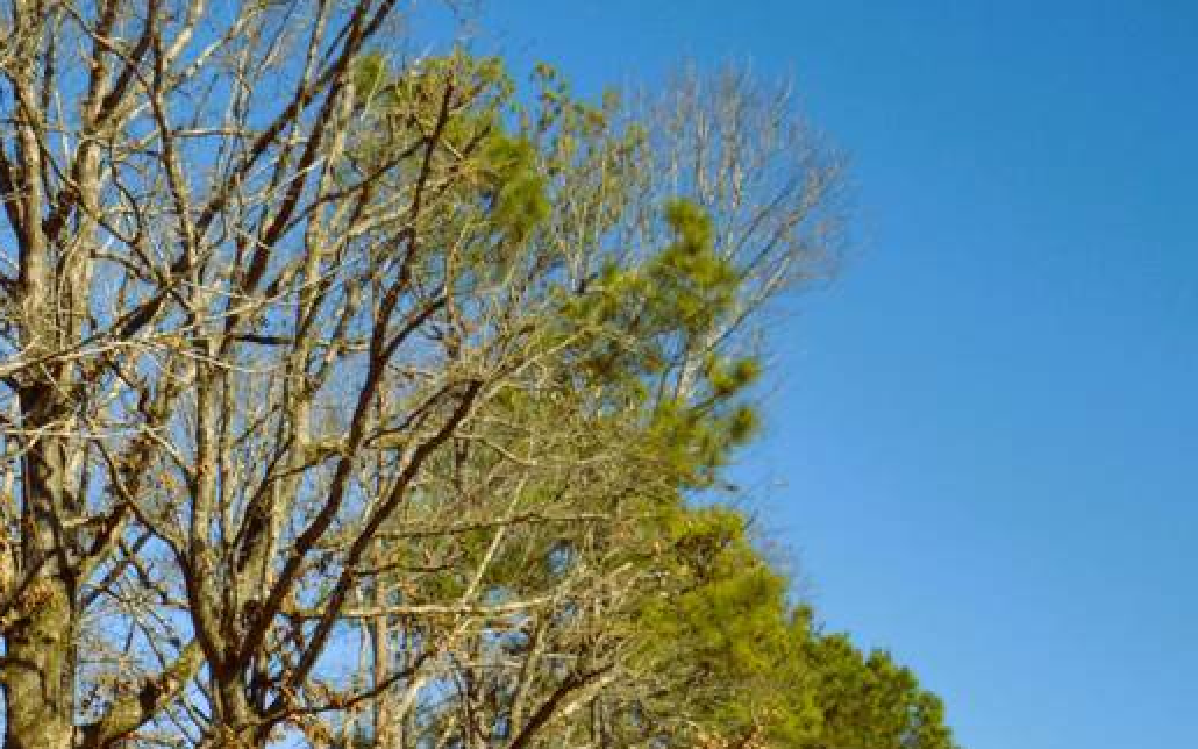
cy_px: 859
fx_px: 2482
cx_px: -254
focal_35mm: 76
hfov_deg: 24.5
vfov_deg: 16.6
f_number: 5.6
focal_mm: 20
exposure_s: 1/400
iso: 100
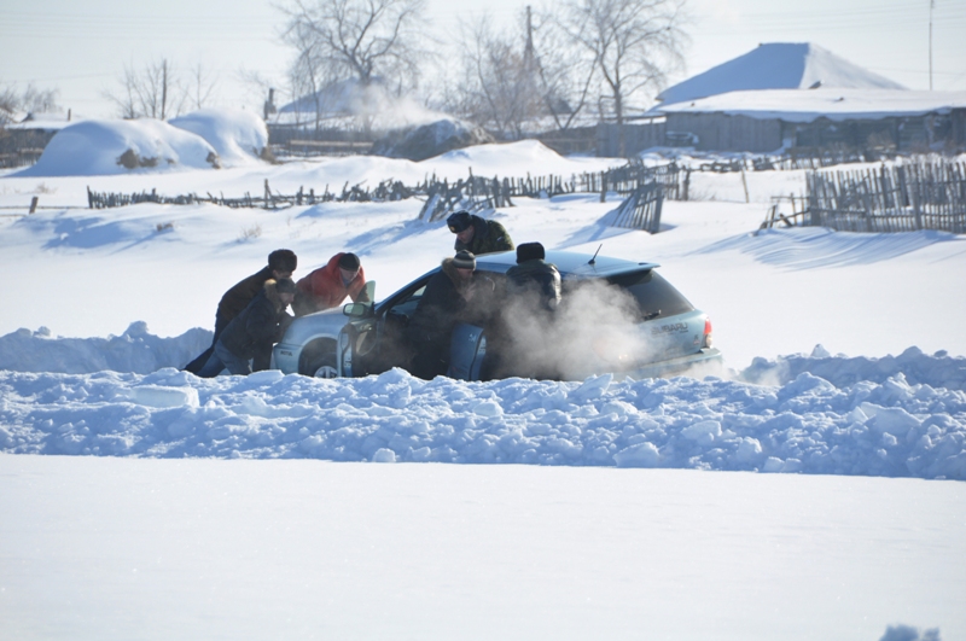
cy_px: 320
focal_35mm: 300
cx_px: 483
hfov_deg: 6.9
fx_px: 8039
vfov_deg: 4.6
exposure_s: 1/1000
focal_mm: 200
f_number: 8
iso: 200
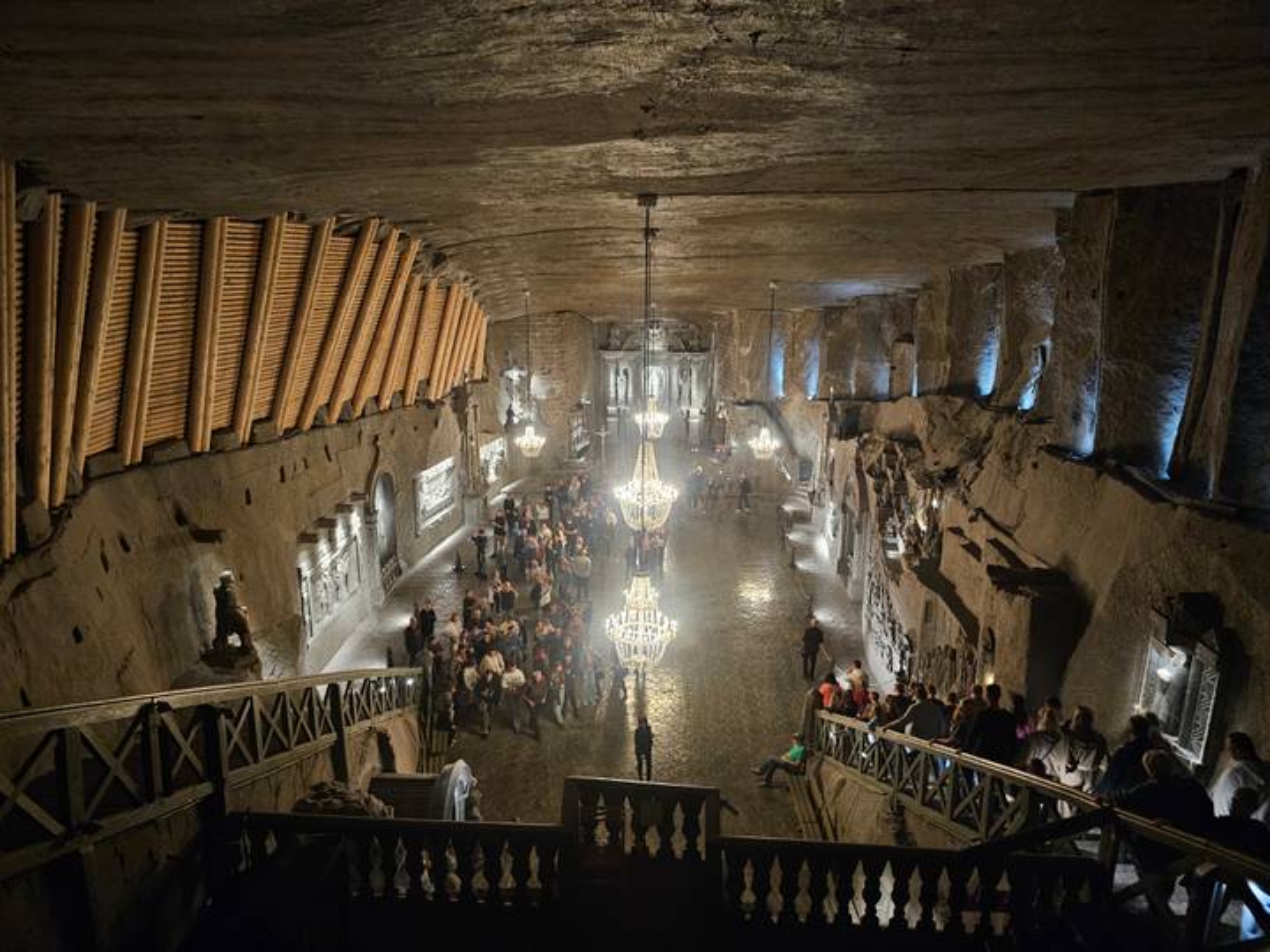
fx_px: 844
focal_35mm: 23
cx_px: 635
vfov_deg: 58.9
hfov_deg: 73.9
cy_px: 476
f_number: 1.7
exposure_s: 1/24
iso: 800
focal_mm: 6.3
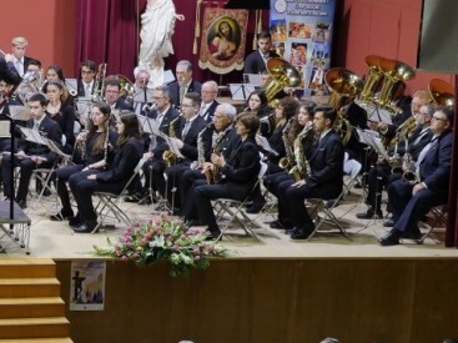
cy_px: 236
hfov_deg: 14.4
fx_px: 1772
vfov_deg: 11.0
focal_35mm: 134
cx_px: -61
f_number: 2.8
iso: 500
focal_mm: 24
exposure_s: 1/40
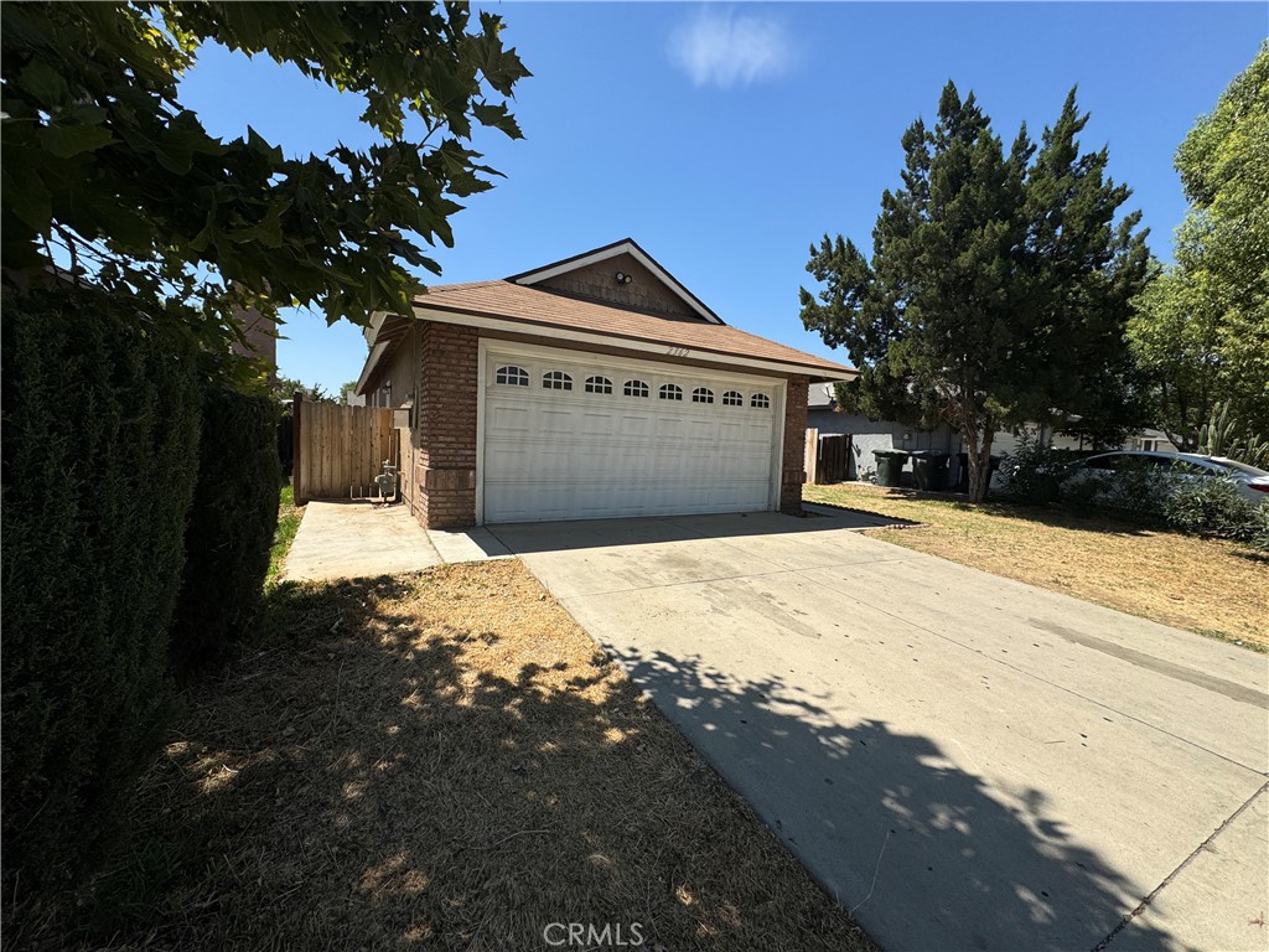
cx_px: 634
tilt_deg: -5.7
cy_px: 476
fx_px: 513
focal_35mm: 14
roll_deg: -3.5
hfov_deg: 102.1
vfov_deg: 85.7
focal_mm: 2.22
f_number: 2.2
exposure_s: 1/2273
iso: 50
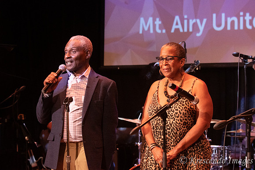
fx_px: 744
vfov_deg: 13.0
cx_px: 128
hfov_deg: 19.5
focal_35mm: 105
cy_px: 85
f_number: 4
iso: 3200
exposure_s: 1/250
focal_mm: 70
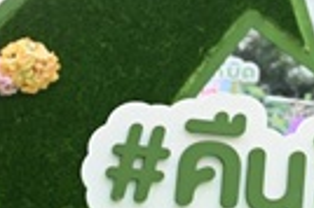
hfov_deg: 11.7
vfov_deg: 9.0
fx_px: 1324
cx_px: 682
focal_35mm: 152
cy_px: 84
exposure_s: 1/125
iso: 200
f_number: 5
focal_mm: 29
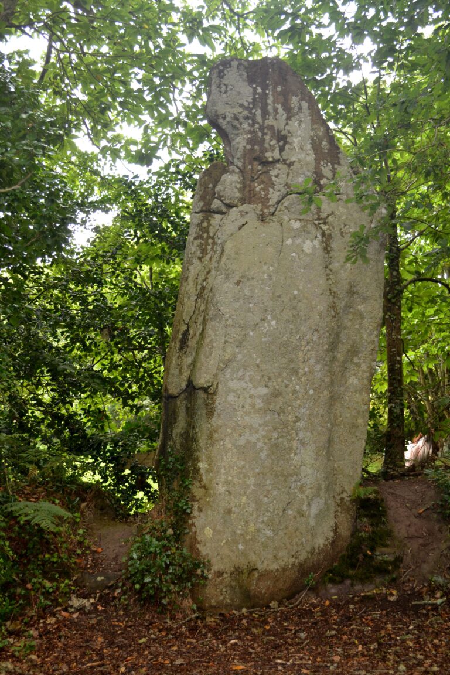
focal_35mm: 45
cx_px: 225
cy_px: 338
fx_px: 844
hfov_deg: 29.9
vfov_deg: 43.6
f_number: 4.5
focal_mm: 30
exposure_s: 1/80
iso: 400
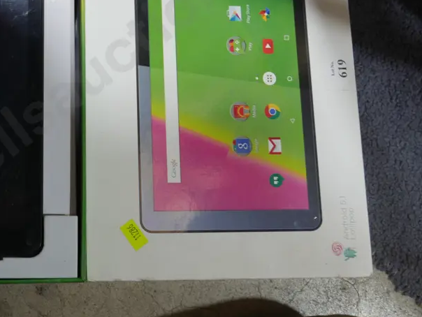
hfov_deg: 31.0
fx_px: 744
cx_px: 98
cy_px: 73
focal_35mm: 61
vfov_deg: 23.8
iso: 200
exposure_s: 1/60
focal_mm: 18
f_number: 4
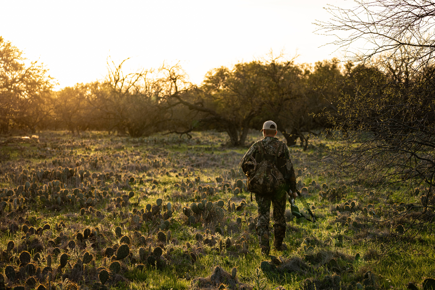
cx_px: 218
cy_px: 145
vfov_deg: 12.5
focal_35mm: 110
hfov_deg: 18.7
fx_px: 1323
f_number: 5
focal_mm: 109.5
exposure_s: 1/160
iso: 100
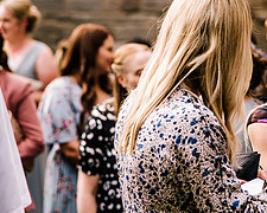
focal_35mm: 206
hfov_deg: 9.3
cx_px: 266
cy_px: 66
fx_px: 1628
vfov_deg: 7.5
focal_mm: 85
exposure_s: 1/250
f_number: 3.2
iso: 50
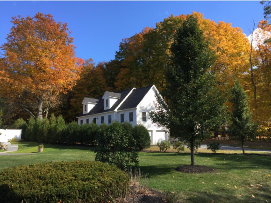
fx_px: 227
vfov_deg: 48.3
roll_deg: +0.2
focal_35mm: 29
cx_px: 136
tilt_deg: +8.8
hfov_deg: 61.6
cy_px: 102
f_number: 2.2
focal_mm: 4.15
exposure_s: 1/694
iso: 32
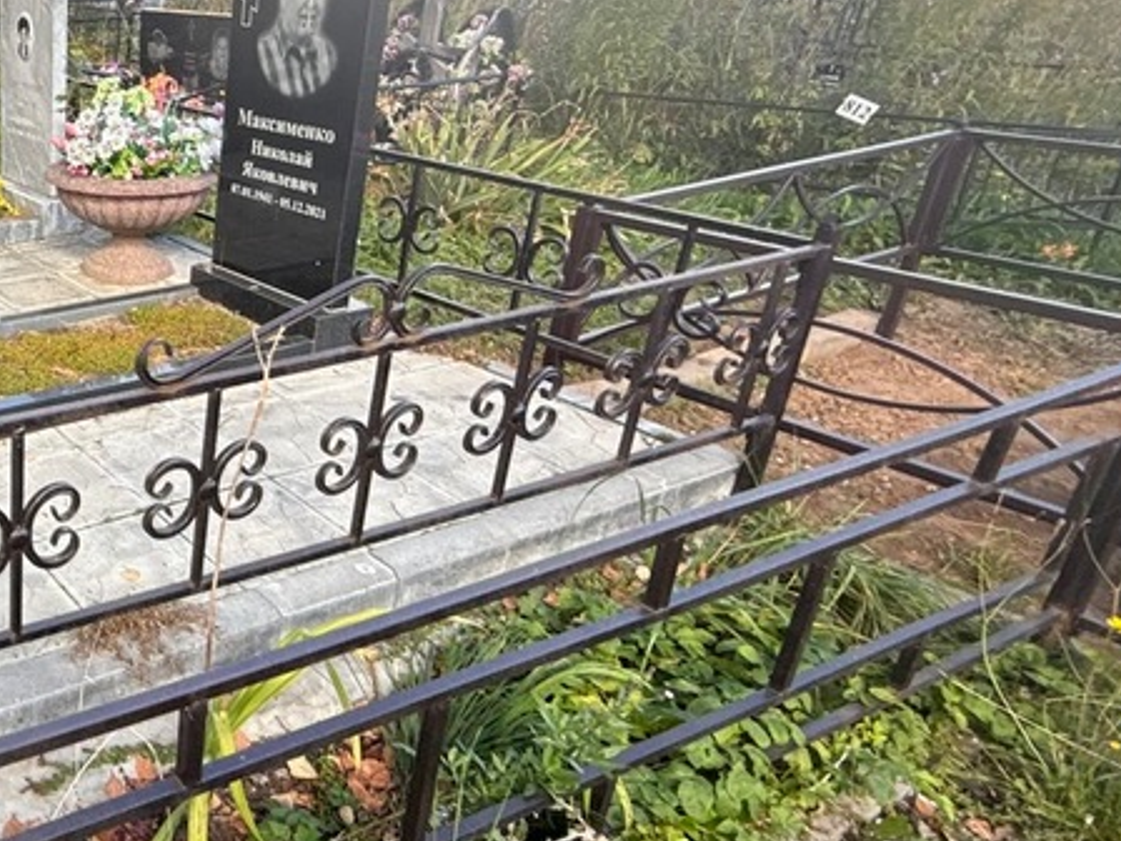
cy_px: 380
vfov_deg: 44.1
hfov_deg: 44.7
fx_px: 1036
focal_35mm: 32
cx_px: -83
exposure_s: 1/347
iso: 50
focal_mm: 2.22
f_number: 2.2
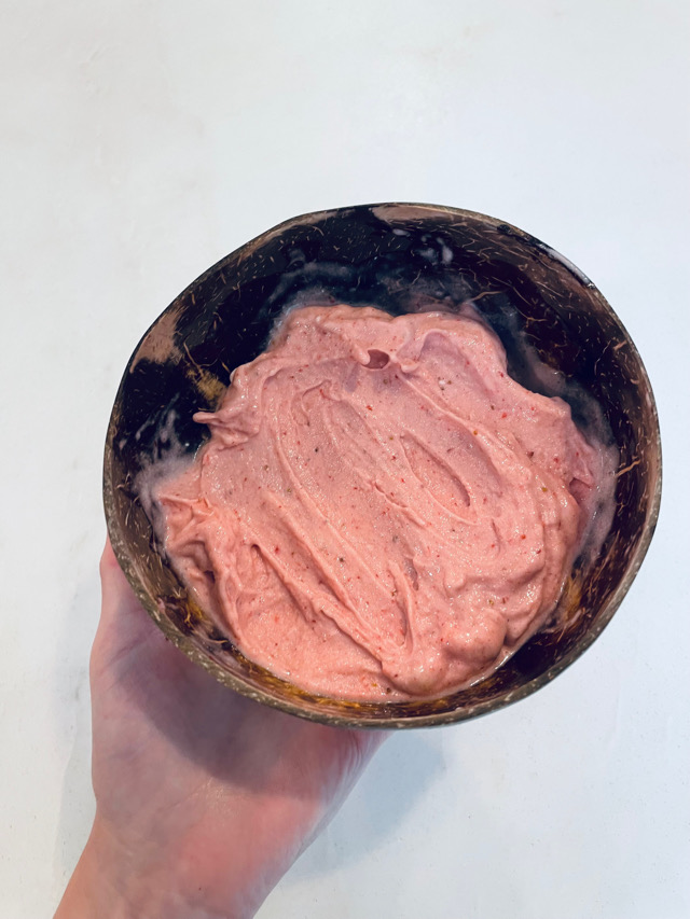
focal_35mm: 26
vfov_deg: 67.3
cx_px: 345
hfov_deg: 53.1
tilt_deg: -70.1
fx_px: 691
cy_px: 460
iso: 100
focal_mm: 4.2
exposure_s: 1/60
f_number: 1.6
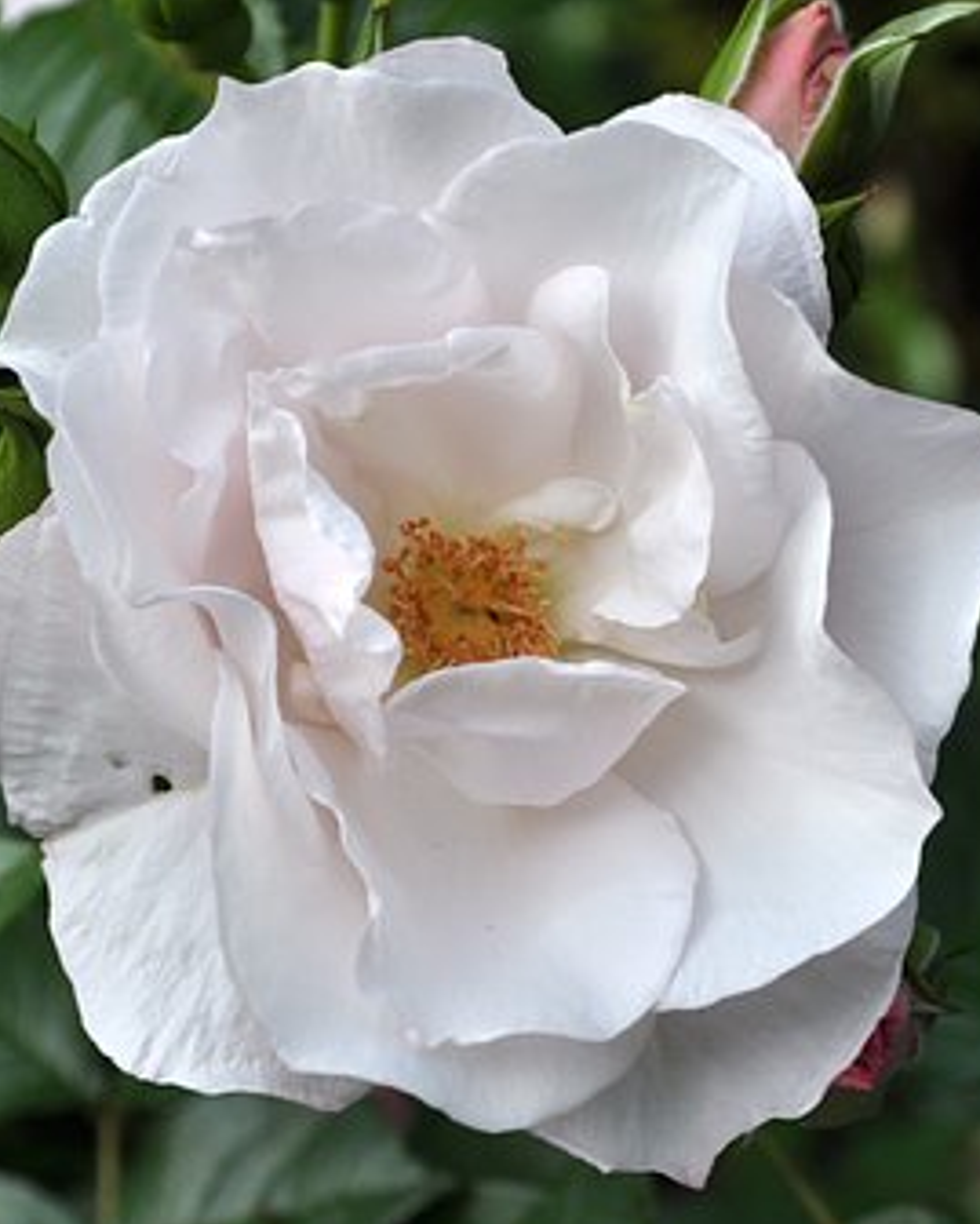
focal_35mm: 107
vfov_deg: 17.9
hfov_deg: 14.4
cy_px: 612
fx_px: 3878
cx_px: 568
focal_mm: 50
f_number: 9
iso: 200
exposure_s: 1/320
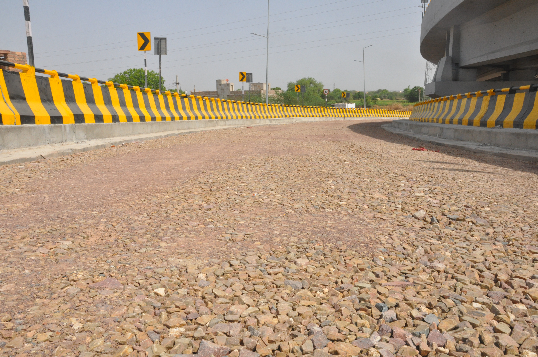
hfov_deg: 59.6
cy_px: 178
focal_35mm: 32
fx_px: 470
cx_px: 269
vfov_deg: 41.6
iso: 800
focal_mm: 21
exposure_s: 1/400
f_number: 20
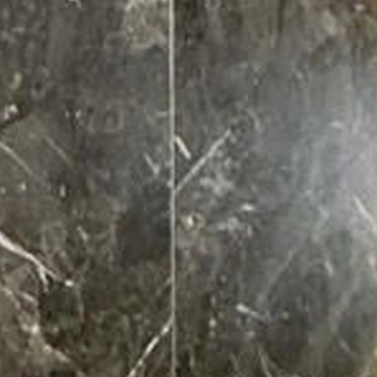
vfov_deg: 20.1
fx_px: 1047
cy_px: 311
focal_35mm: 85
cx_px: 835
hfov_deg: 14.9
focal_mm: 2.22
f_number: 2.2
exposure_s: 1/100
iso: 400
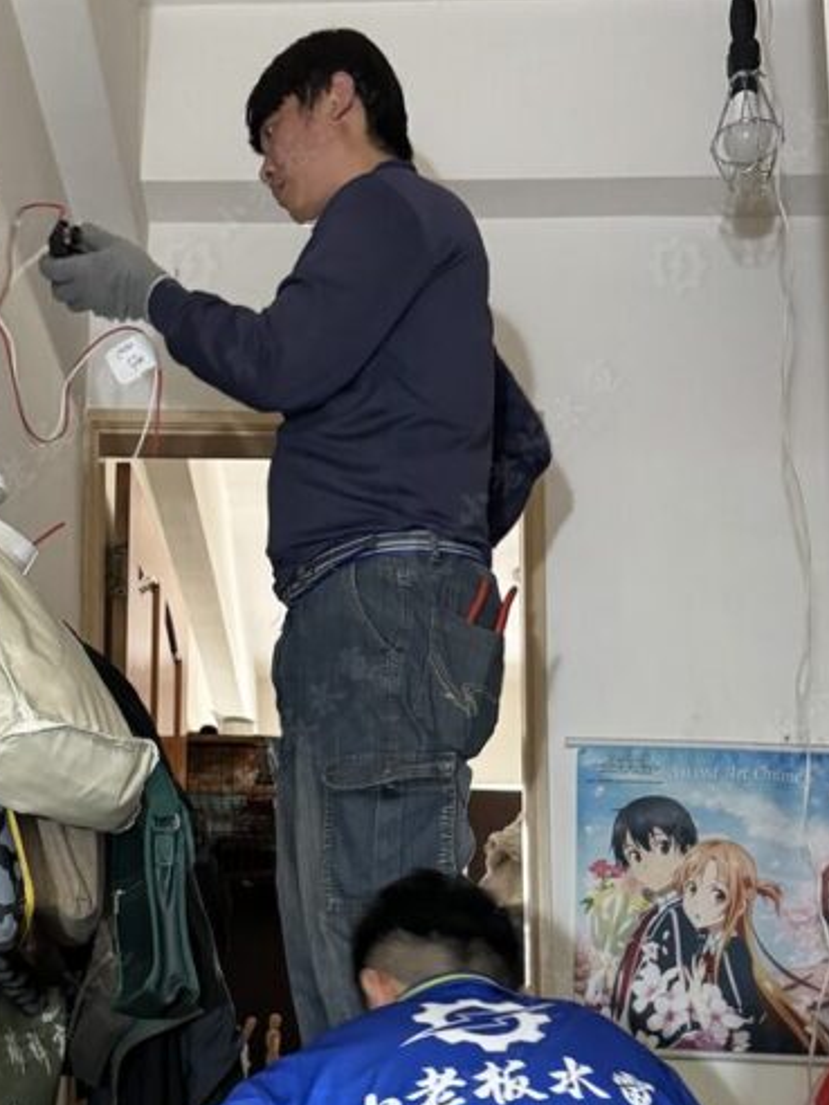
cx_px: 326
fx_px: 1597
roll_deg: -0.4
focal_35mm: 50
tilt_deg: +10.4
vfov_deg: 36.6
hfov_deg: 29.0
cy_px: 916
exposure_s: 1/40
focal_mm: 6.86
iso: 1000
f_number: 1.78
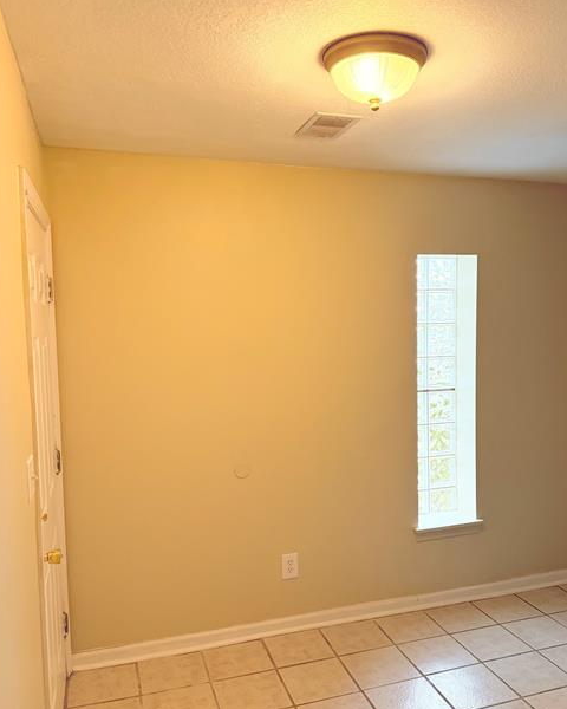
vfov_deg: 58.7
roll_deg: +1.2
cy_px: 375
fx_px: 629
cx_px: 322
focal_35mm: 30
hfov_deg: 48.4
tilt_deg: -5.0
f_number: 1.78
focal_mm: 6.76
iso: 200
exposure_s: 1/123
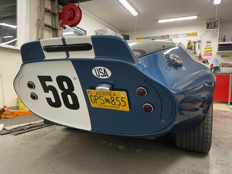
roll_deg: -2.0
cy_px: 87
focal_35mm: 26
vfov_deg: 53.1
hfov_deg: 67.3
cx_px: 116
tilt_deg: -2.3
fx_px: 174
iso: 200
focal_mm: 4.2
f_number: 1.6
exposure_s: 1/60
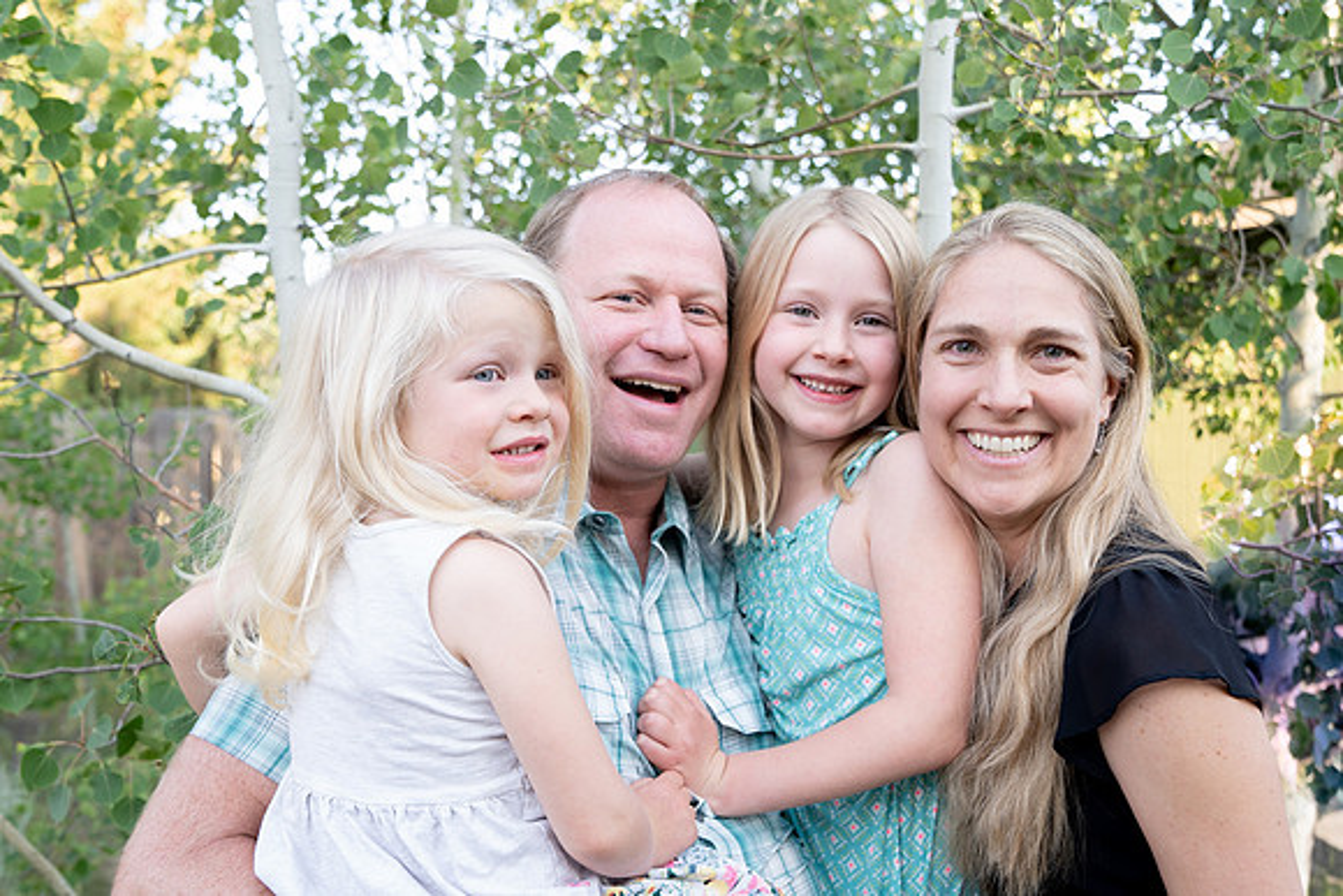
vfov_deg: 35.6
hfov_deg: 51.4
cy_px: 493
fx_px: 1395
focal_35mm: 37
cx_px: 707
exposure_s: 1/160
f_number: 3.5
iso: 320
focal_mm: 24
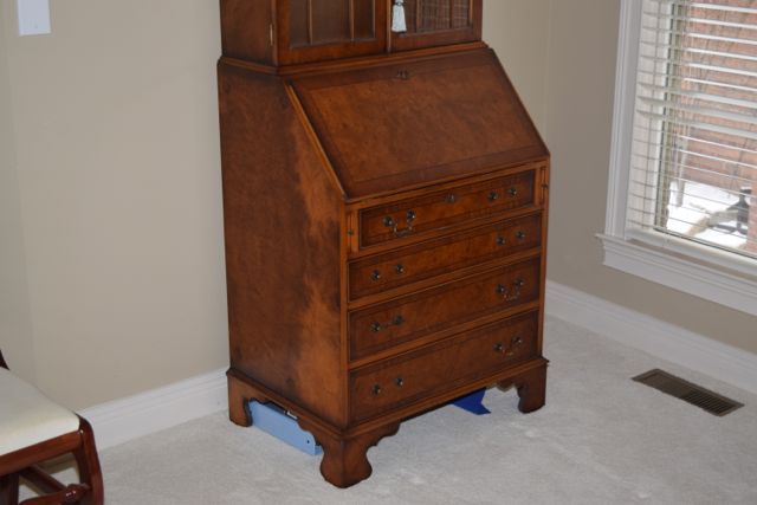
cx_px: 378
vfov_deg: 23.8
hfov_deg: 35.0
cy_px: 252
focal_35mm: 57
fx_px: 1199
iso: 400
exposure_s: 1/125
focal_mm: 38
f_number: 4.8
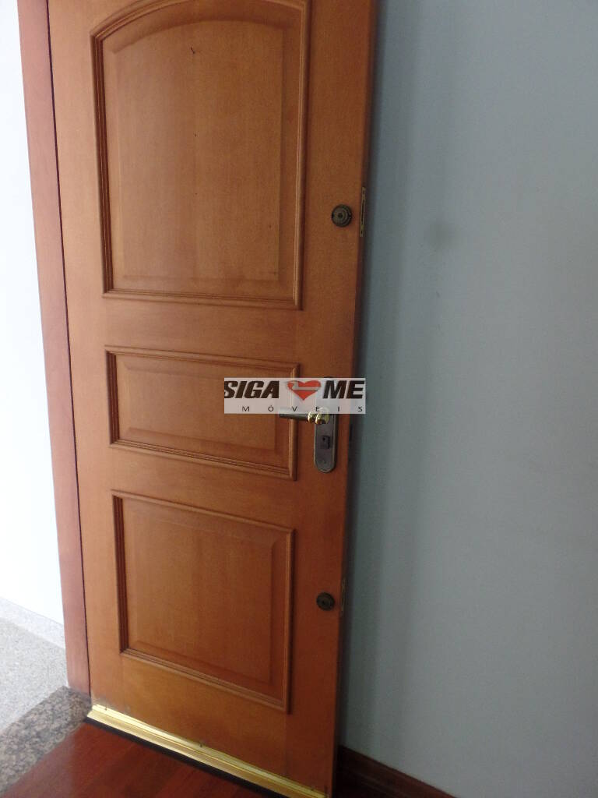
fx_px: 530
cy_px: 399
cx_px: 299
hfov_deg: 58.9
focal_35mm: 23
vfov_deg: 73.9
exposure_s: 1/30
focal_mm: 4.1
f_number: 2.8
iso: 320
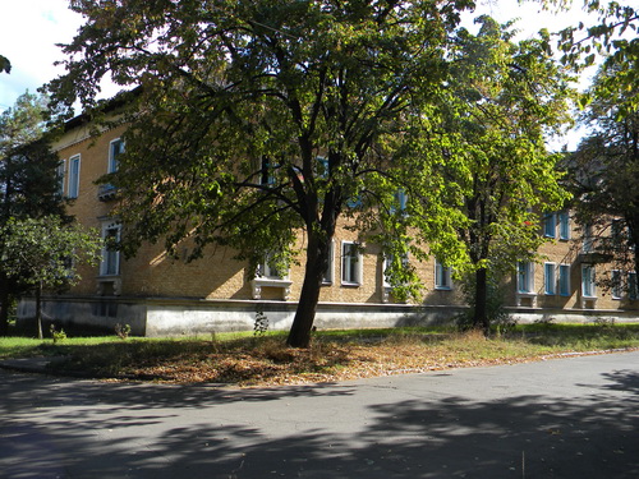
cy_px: 240
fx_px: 665
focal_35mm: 36
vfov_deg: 39.7
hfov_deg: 51.4
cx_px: 320
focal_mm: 6.4
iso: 80
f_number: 3.7
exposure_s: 1/300
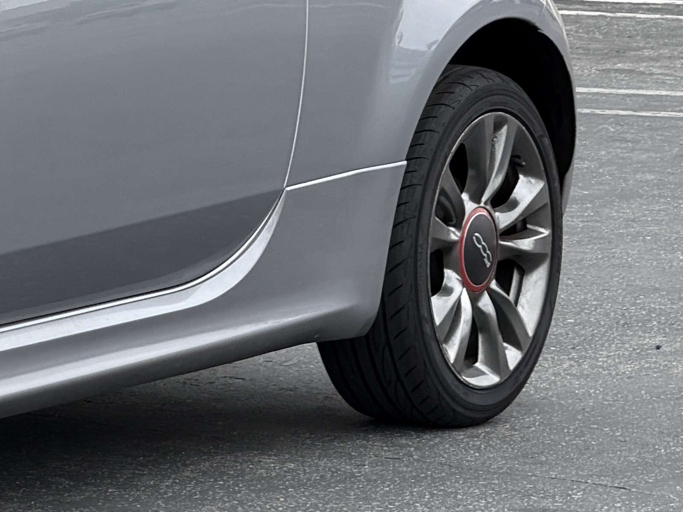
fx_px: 7083
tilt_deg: -3.0
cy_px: -63
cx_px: -427
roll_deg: +0.4
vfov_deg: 4.1
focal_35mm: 359
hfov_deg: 5.5
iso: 50
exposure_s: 1/638
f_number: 2.8
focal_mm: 16.89
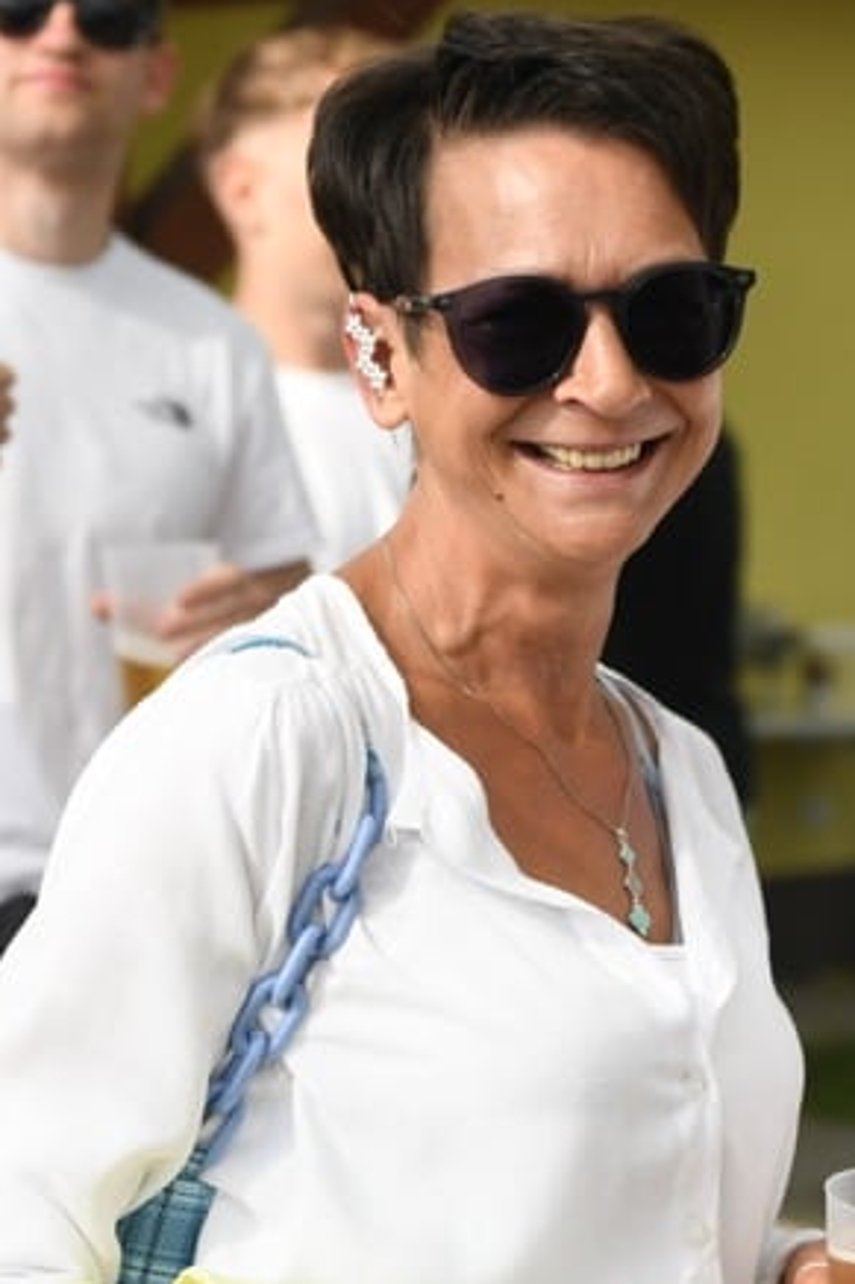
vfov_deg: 15.8
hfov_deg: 10.6
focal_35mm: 129
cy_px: 263
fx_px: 4599
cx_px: 608
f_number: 2.8
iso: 360
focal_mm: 44
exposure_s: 1/1600
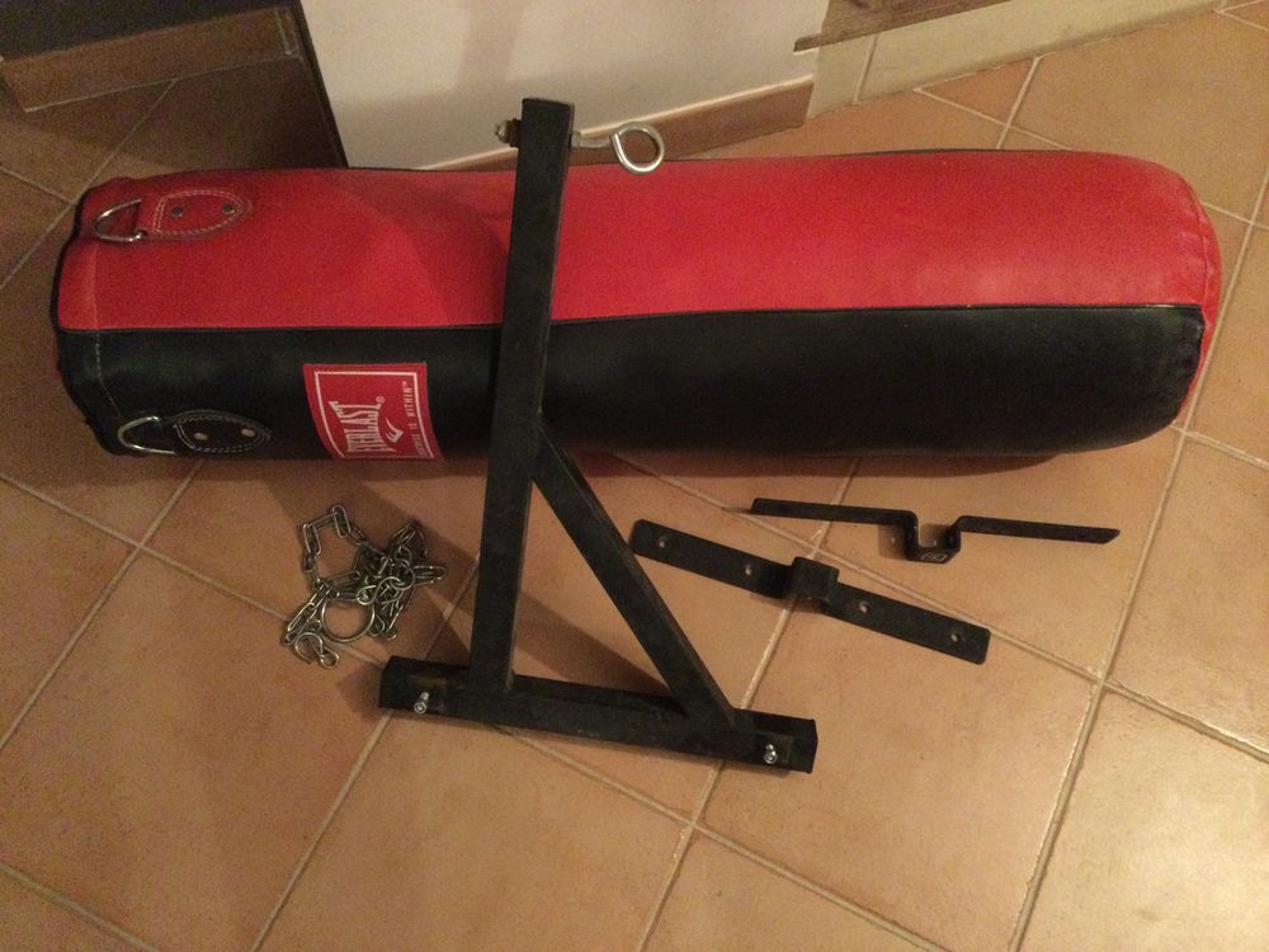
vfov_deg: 45.4
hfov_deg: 58.4
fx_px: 1136
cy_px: 476
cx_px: 634
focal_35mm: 31
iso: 800
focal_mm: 3.3
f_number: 2.4
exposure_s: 1/17
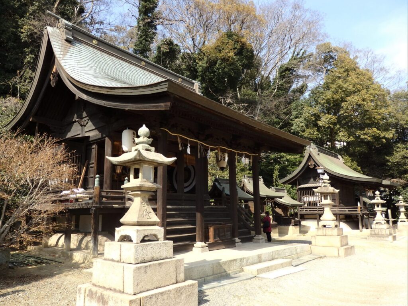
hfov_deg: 69.4
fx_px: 295
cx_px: 204
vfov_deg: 54.9
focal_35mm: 25
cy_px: 153
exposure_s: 1/640
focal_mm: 4.5
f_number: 3
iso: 125
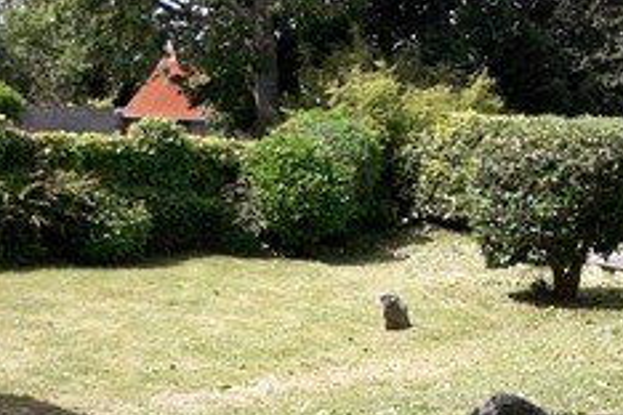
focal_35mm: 60
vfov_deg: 22.0
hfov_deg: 33.1
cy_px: 387
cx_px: 213
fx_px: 1038
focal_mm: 3.6
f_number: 1.9
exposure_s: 1/868
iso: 40
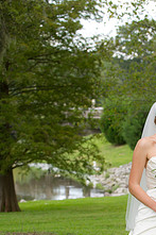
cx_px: 133
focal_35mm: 167
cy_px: 196
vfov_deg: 12.3
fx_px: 1087
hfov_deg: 8.2
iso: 320
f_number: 4.5
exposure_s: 1/160
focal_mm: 82
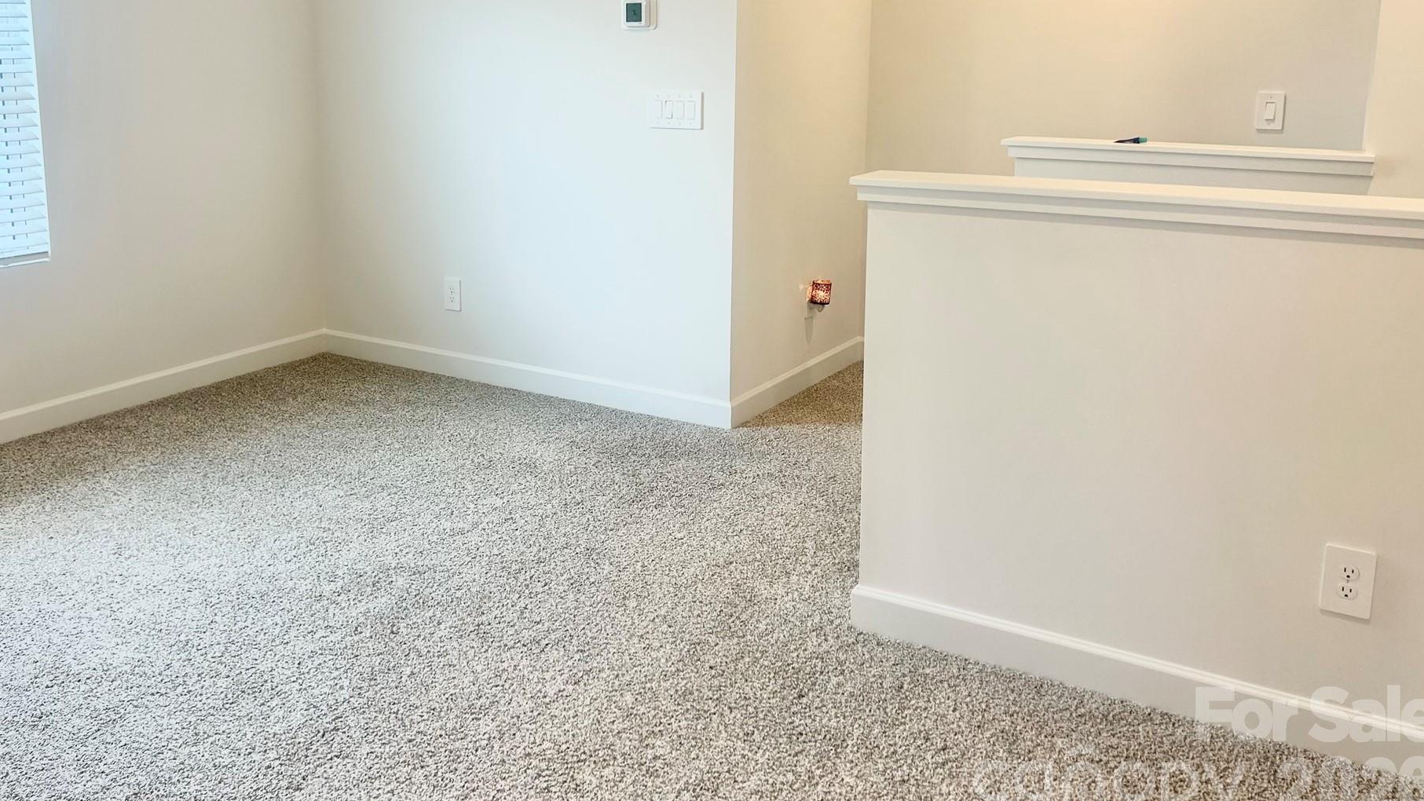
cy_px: 238
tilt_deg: -9.0
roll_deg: +0.1
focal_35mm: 32
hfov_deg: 60.9
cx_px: 642
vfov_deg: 36.1
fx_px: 1208
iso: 50
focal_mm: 5.7
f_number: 1.5
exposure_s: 1/120
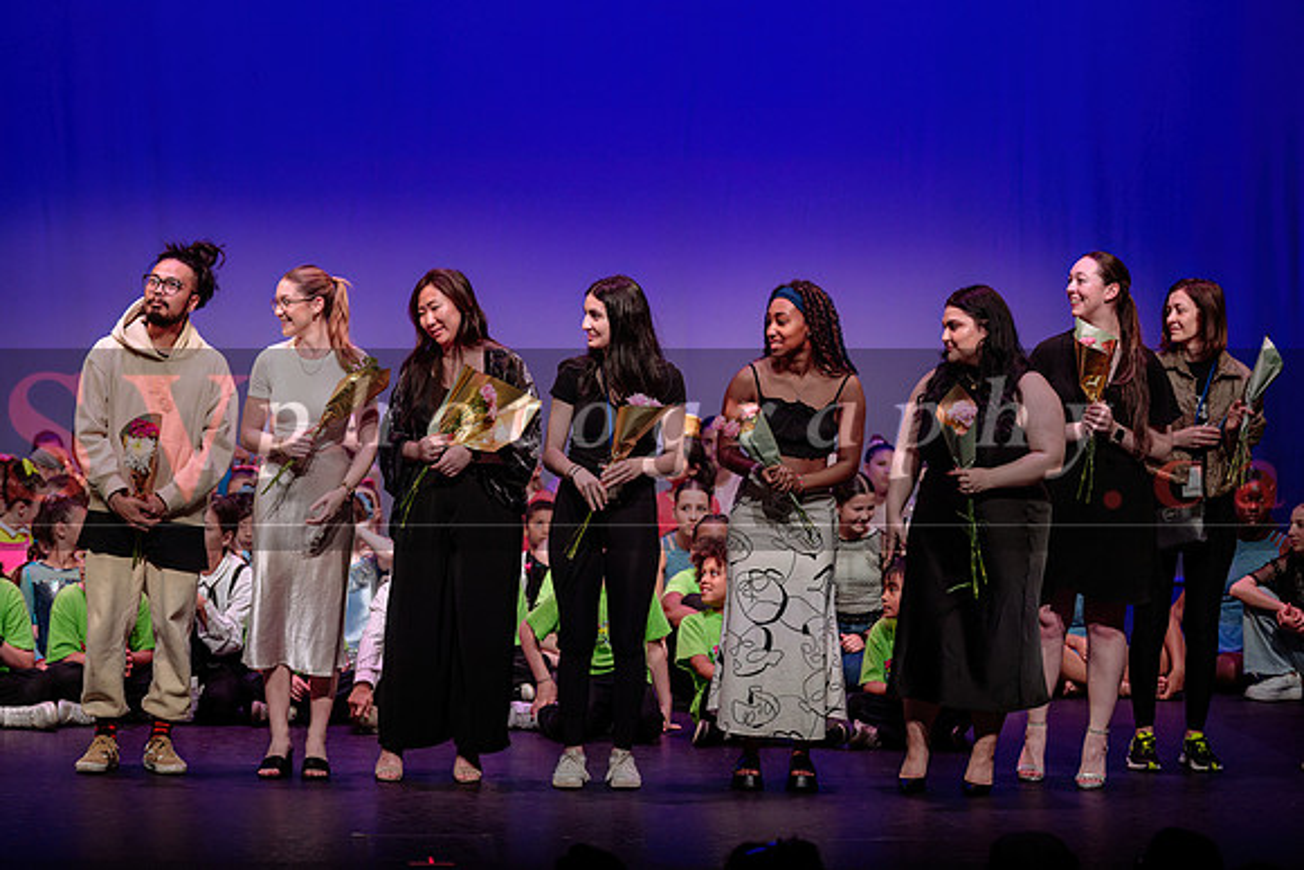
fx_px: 4710
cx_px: 652
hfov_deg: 15.8
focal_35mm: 130
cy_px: 435
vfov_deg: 10.6
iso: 1000
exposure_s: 1/320
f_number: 4
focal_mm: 130
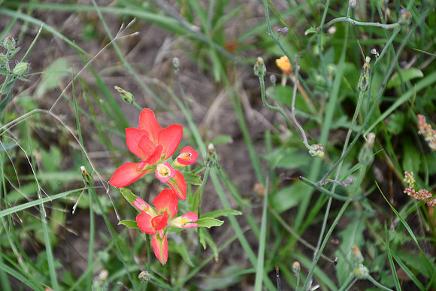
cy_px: 146
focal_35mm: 157
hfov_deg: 13.1
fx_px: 1902
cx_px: 218
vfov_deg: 8.7
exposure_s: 1/200
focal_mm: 105
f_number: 7.1
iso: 125
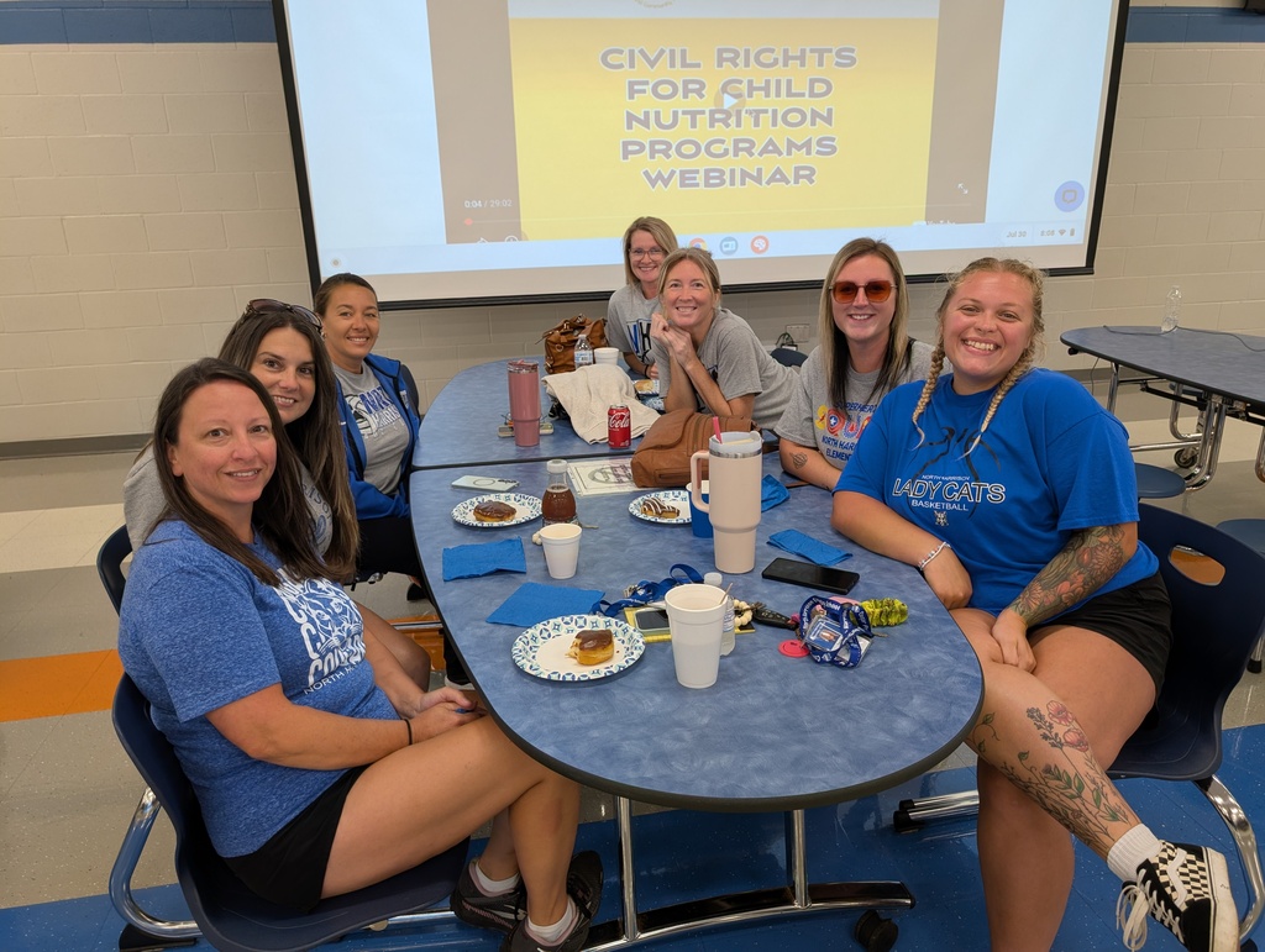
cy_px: 476
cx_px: 632
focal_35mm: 24
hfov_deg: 71.5
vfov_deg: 56.9
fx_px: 878
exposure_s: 1/100
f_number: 1.68
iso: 104
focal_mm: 6.9
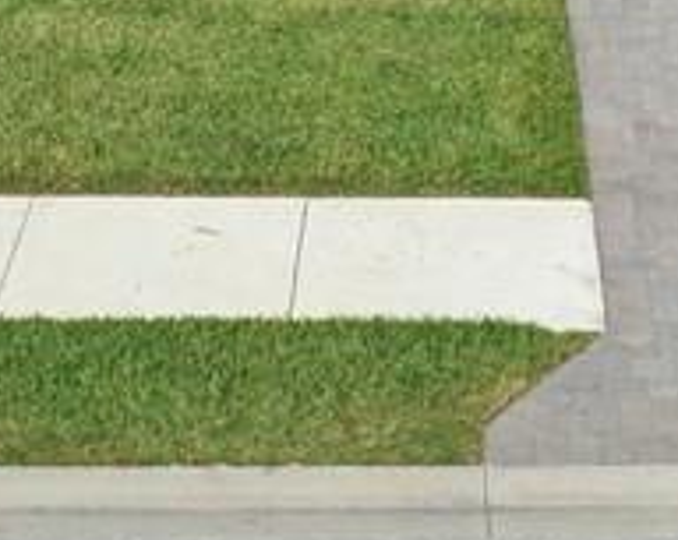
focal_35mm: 125
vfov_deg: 11.3
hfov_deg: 15.3
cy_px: -487
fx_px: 2504
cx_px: 508
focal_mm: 12.29
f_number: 2.8
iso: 100
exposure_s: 1/2500
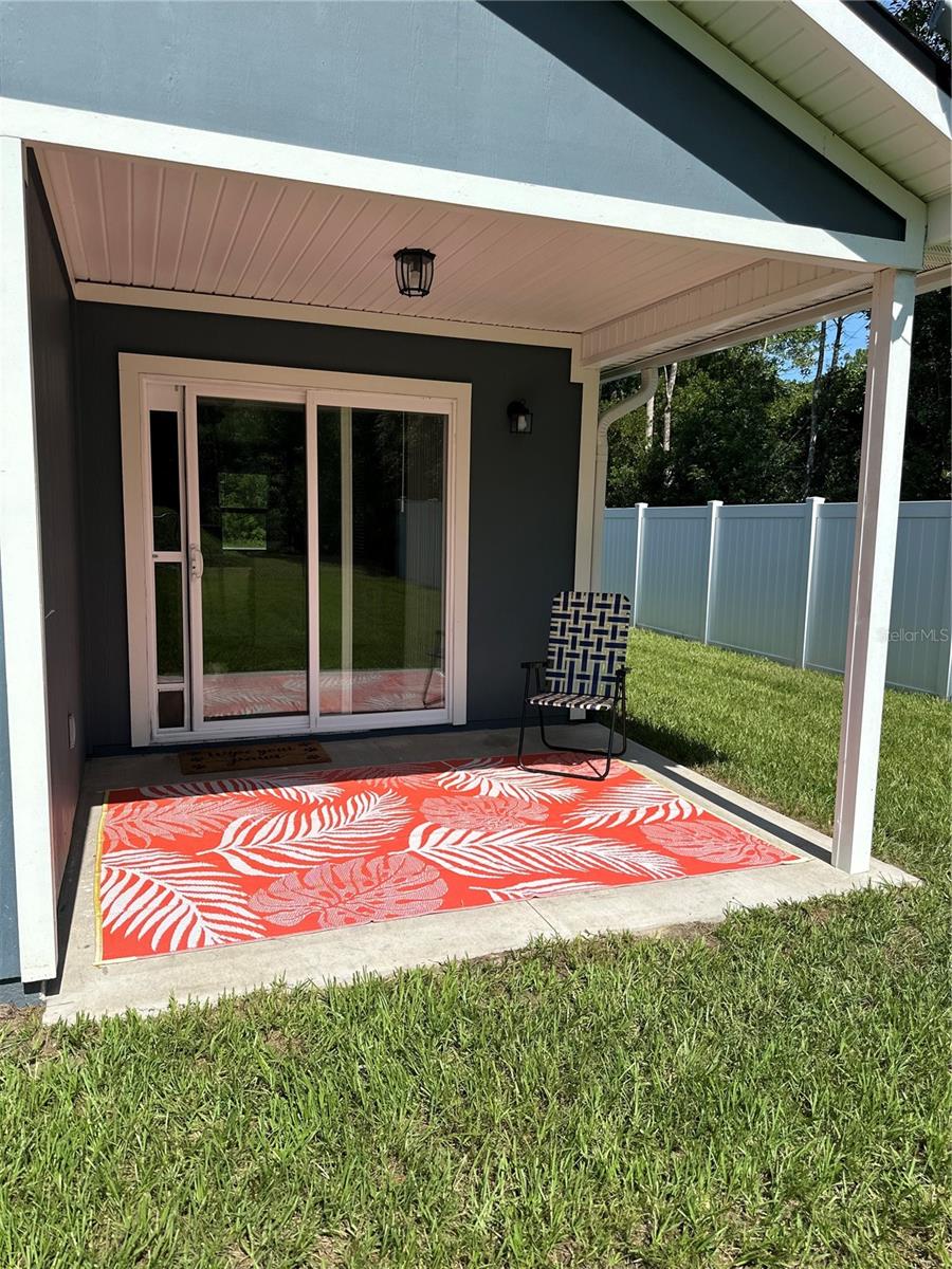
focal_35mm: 24
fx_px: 880
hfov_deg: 56.8
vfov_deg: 71.6
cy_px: 634
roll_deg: -1.3
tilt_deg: -7.3
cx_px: 476
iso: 80
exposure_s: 1/4762
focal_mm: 6.86
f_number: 1.78
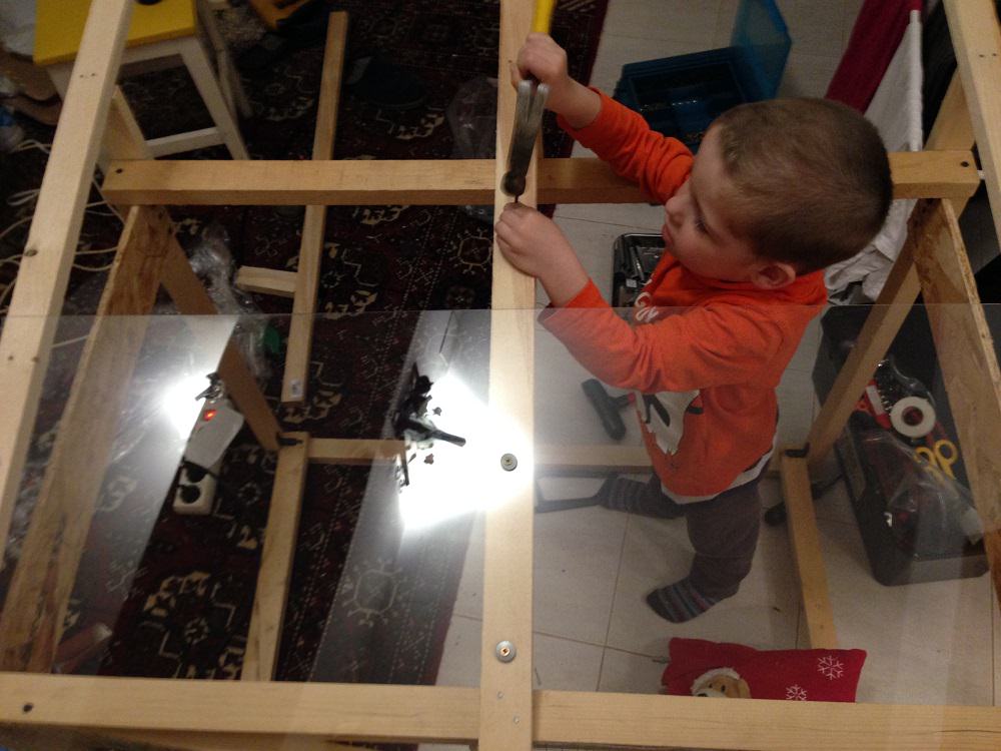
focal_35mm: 33
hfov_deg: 55.4
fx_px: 954
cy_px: 376
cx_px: 500
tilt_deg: -58.3
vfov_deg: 42.9
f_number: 2.4
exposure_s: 1/20
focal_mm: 4.12
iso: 250
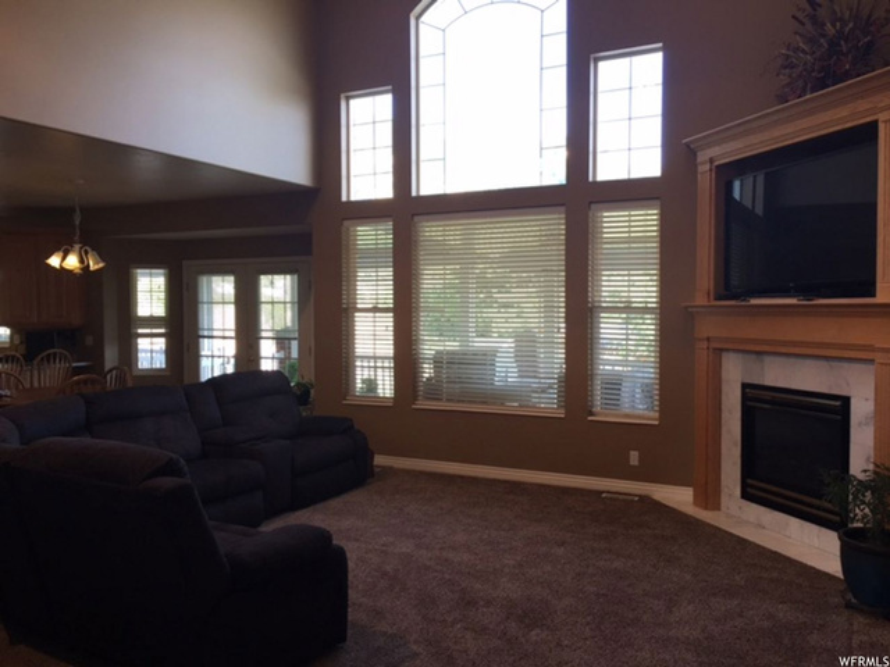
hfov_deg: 61.7
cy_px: 334
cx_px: 445
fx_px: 746
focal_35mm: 29
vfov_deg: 48.2
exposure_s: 1/60
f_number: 2.2
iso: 32
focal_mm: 4.15
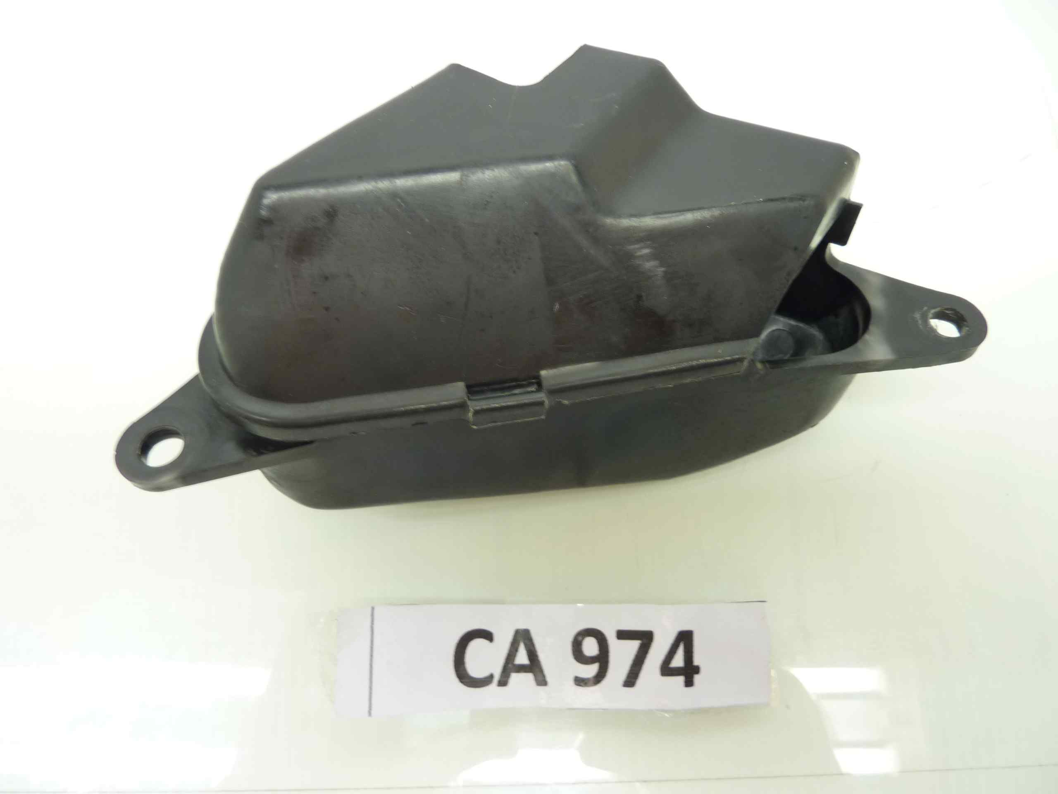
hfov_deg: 69.4
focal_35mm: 25
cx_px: 529
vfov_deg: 54.9
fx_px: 764
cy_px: 397
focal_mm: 4.1
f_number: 3.3
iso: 125
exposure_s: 1/13
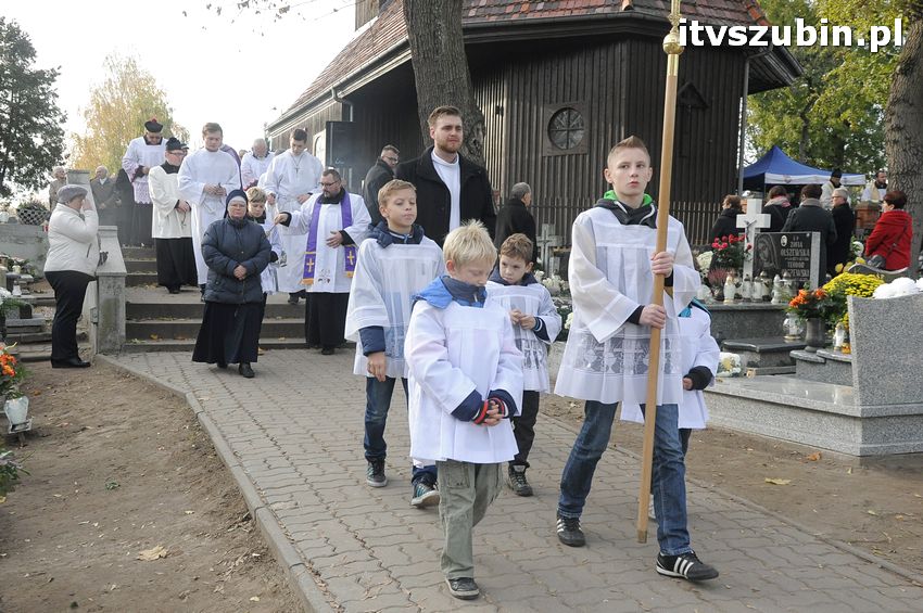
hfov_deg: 51.3
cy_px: 306
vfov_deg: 35.4
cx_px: 462
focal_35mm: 38
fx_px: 961
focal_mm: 25
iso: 800
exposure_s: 1/320
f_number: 9
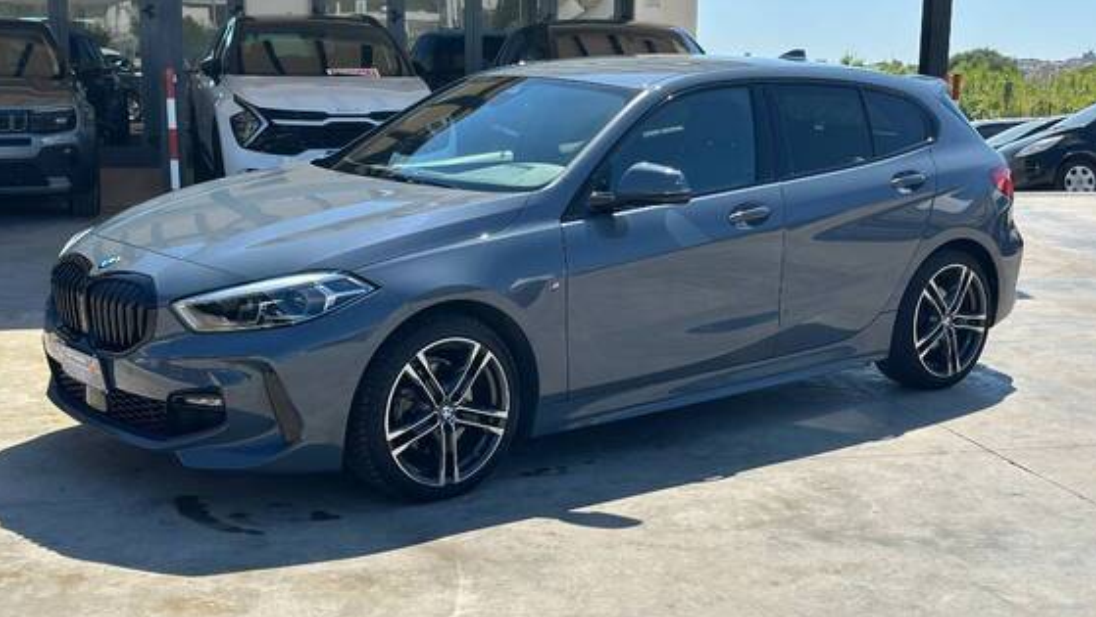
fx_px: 1541
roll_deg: -0.6
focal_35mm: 53
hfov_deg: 39.2
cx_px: 550
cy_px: 287
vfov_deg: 22.7
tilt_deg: -8.2
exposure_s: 1/4566
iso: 100
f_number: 1.78
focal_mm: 6.86
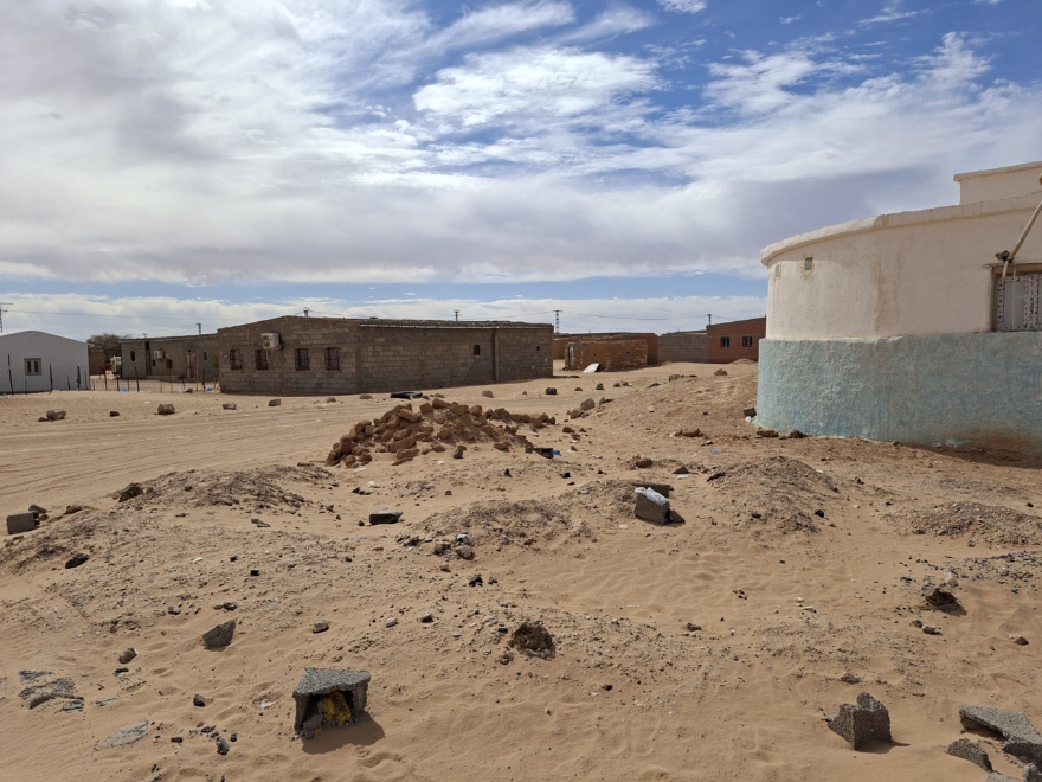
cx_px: 521
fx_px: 692
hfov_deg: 73.9
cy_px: 391
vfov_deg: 58.9
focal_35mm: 23
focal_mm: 5.54
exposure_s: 1/3937
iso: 40
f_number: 1.8
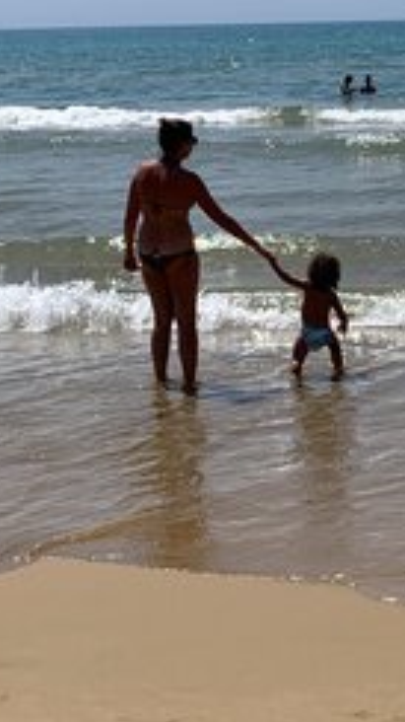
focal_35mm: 89
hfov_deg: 13.1
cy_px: 257
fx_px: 1702
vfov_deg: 23.9
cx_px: 520
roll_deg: +2.1
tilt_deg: -8.3
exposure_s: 1/4902
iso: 25
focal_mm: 4.25
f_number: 1.8
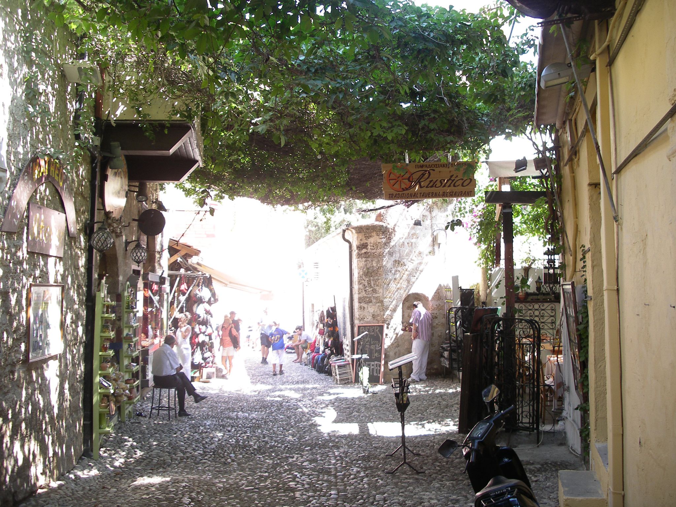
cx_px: 338
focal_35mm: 37
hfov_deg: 50.1
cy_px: 254
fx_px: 723
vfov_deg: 38.7
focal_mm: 7.8
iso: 80
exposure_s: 1/50
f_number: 2.8
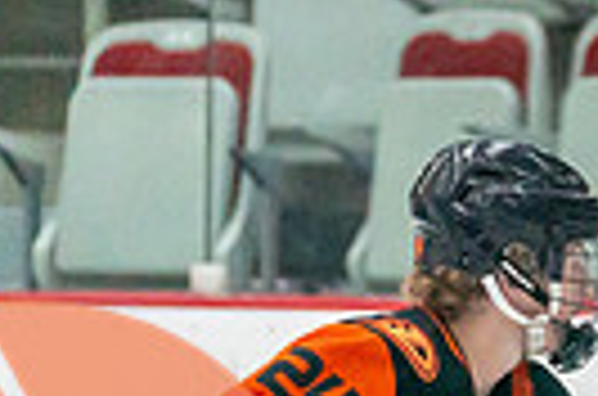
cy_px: 721
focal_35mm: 770
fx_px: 12760
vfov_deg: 1.8
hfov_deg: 2.7
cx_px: 1263
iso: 3200
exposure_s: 1/1250
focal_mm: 140
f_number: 2.8
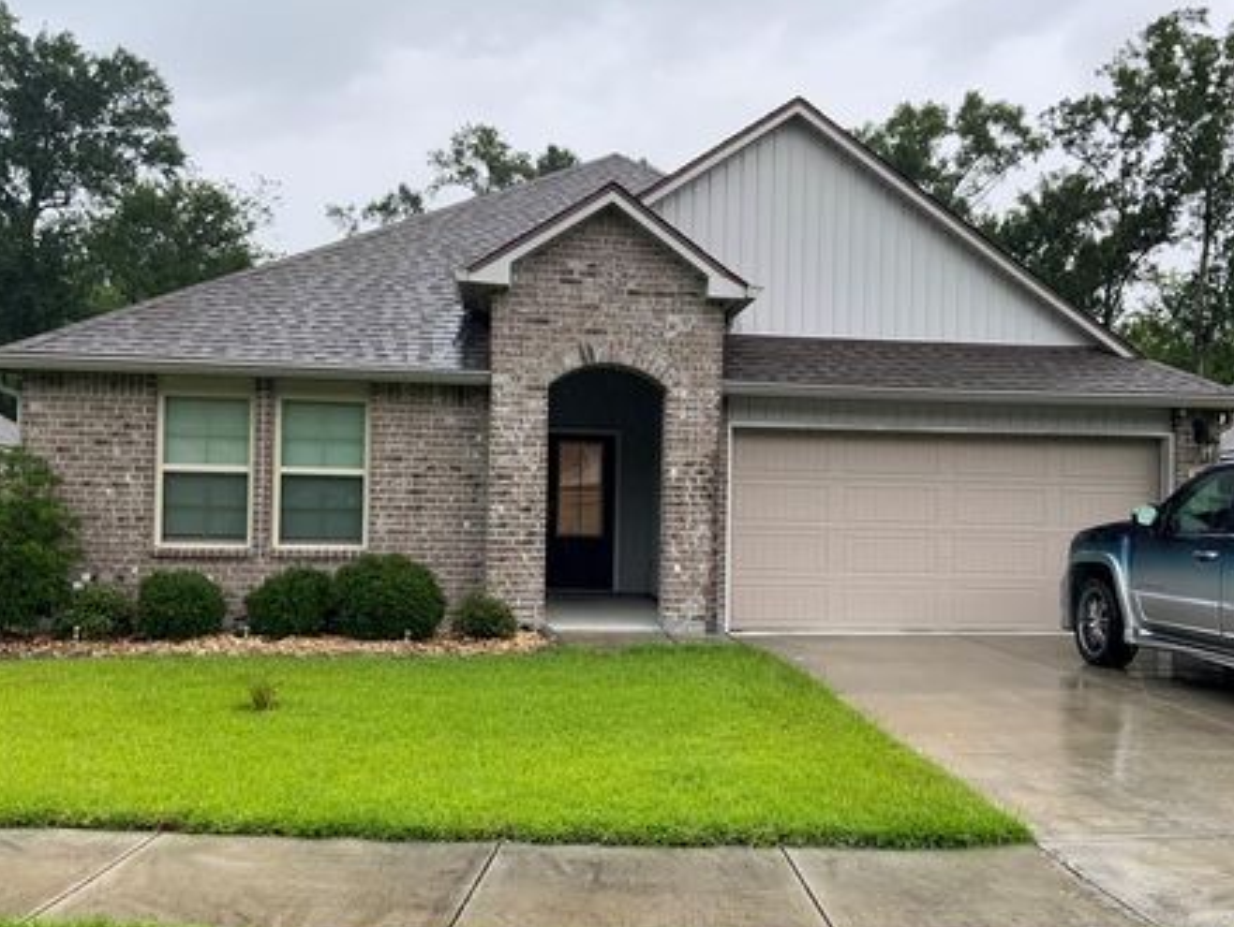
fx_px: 1177
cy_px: 496
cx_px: 680
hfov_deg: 55.2
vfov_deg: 43.0
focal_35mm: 33
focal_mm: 3
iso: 50
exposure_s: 1/122
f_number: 1.8
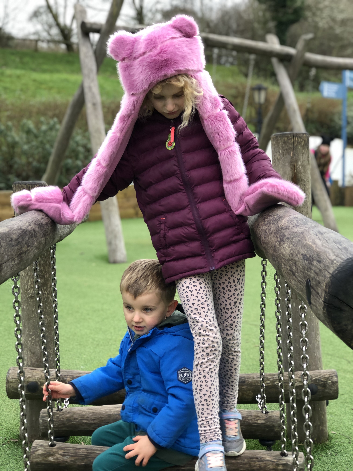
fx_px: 775
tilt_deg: -4.0
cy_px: 236
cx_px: 176
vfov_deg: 33.8
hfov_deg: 25.7
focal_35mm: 57
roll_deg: +0.1
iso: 25
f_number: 2.8
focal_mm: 6.6
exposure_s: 1/30
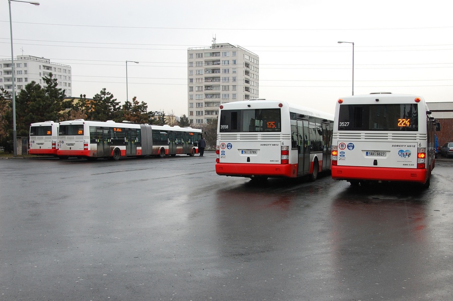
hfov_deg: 51.3
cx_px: 226
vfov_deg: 35.4
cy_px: 150
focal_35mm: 38
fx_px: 471
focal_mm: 25
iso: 400
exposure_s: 1/125
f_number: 9
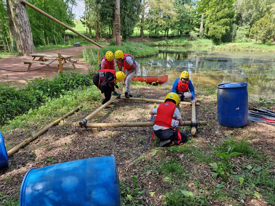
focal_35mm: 24
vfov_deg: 56.8
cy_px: 102
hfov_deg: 71.6
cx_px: 139
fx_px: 191
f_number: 1.8
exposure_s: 1/180
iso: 50
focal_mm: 6.4
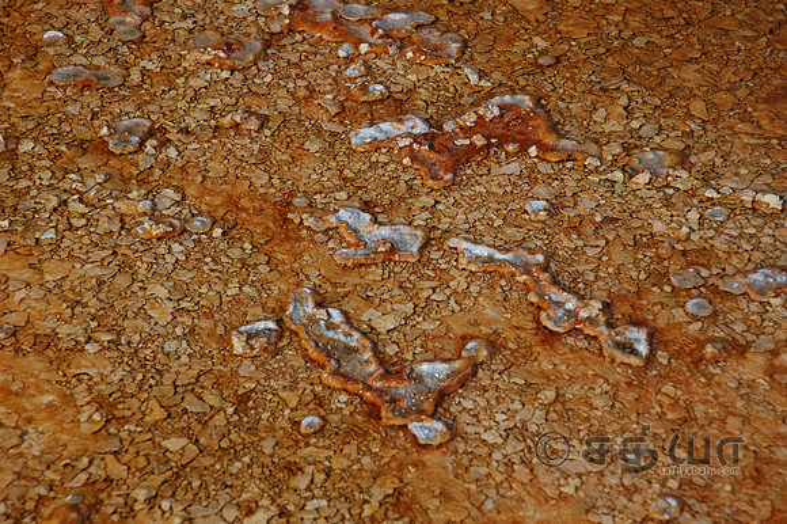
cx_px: 394
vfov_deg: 13.0
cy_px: 262
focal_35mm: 105
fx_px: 2294
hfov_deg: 19.5
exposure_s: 1/250
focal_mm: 70
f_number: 8
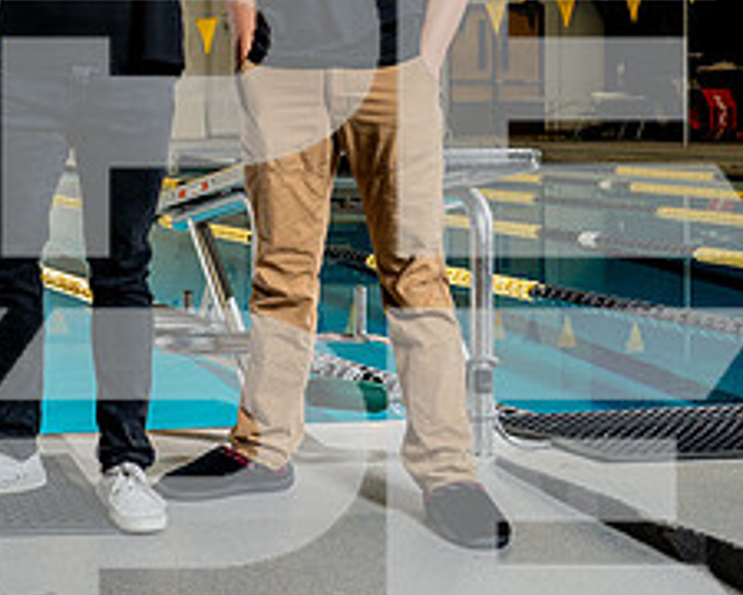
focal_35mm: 92
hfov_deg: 19.9
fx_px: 2023
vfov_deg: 16.5
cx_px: -63
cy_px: 84
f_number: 7.1
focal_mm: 38
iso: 500
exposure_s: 1/200
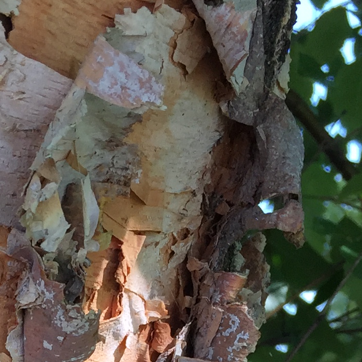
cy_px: 732
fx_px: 1396
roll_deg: +0.3
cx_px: -81
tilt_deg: -9.2
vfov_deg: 12.8
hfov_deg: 14.3
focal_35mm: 118
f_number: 2.2
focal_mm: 4.15
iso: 32
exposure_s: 1/327
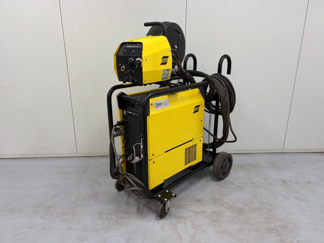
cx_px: 162
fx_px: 243
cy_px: 122
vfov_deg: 53.1
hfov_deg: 67.3
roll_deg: +0.8
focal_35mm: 26
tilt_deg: -17.5
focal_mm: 5.96
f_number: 1.6
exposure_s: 1/100
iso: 125
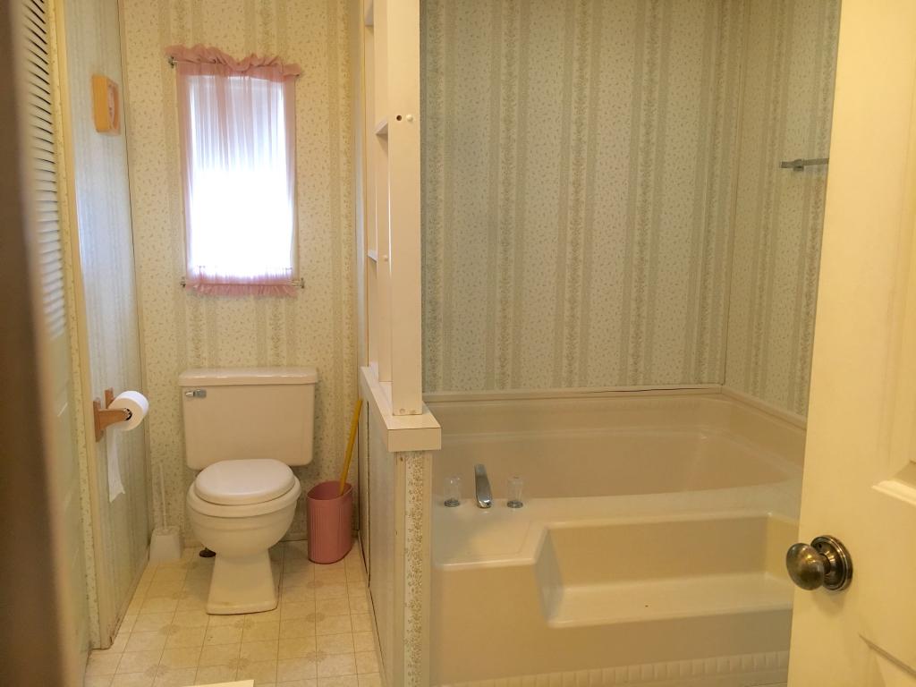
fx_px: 767
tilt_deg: -9.6
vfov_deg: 48.2
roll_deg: -0.3
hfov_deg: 61.7
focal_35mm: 29
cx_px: 458
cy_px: 344
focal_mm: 4.15
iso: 100
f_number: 2.2
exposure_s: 1/30
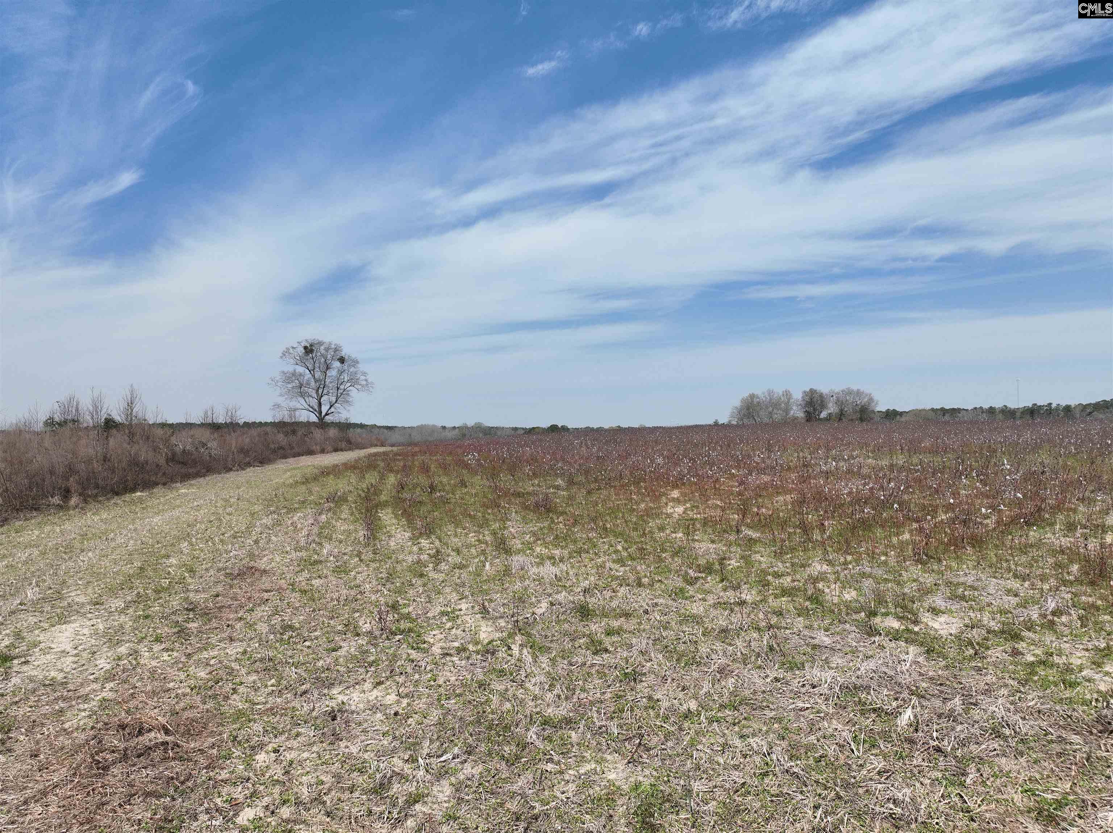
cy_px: 416
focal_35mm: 24
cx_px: 556
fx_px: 771
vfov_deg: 56.8
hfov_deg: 71.6
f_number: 2.8
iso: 100
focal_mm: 12.29
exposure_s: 1/2000
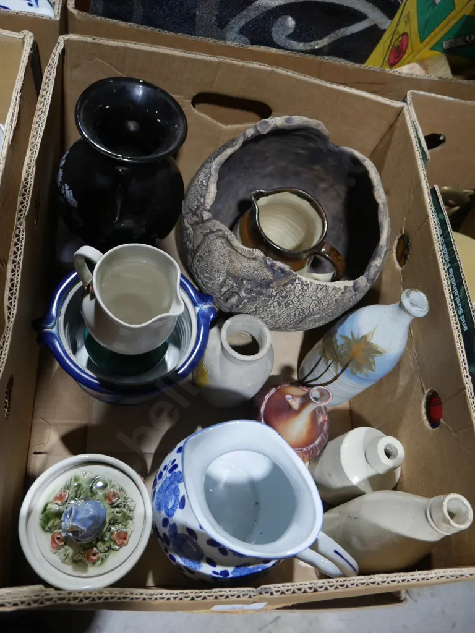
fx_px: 549
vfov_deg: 60.0
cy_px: 316
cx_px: 238
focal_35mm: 30
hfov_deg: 46.8
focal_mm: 15
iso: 250
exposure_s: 1/60
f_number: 3.6
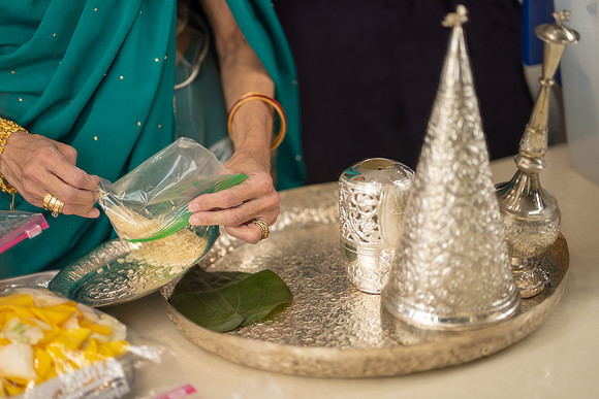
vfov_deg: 16.1
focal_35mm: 85
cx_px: 300
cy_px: 200
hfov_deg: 23.9
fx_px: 1415
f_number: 1.8
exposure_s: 1/160
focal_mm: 85
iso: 125
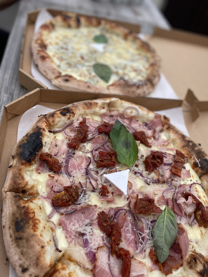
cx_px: 104
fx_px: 208
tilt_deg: -49.8
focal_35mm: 26
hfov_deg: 53.1
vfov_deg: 67.3
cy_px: 138
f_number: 1.6
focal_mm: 4.2
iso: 50
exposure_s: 1/3509
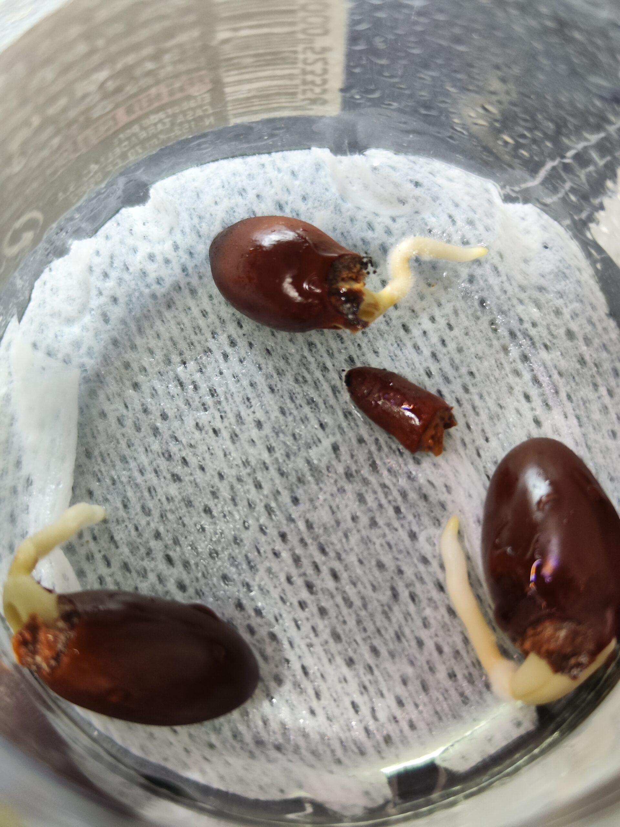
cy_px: 414
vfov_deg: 73.9
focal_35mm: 23
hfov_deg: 58.9
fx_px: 549
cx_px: 310
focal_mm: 7.01
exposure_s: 1/100
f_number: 1.69
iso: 1072
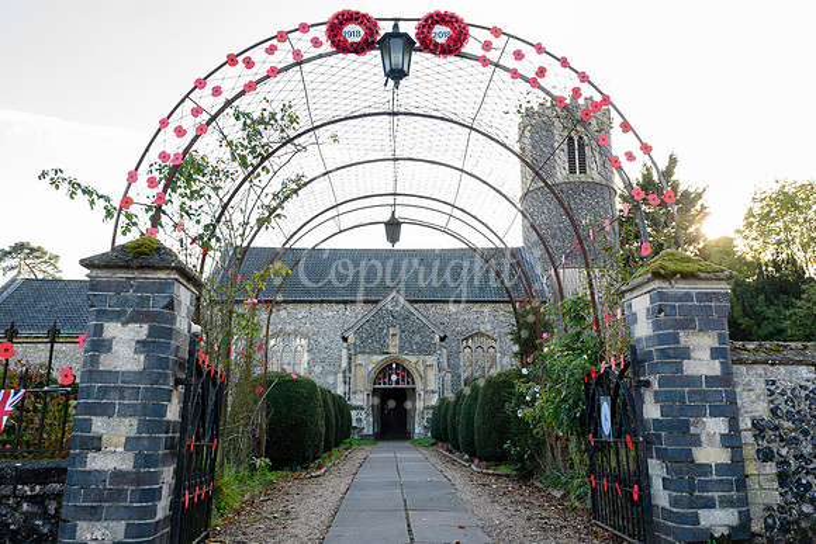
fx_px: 628
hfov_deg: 66.0
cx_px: 423
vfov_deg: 46.9
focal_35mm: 28
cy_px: 265
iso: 400
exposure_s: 1/160
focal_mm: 17
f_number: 5
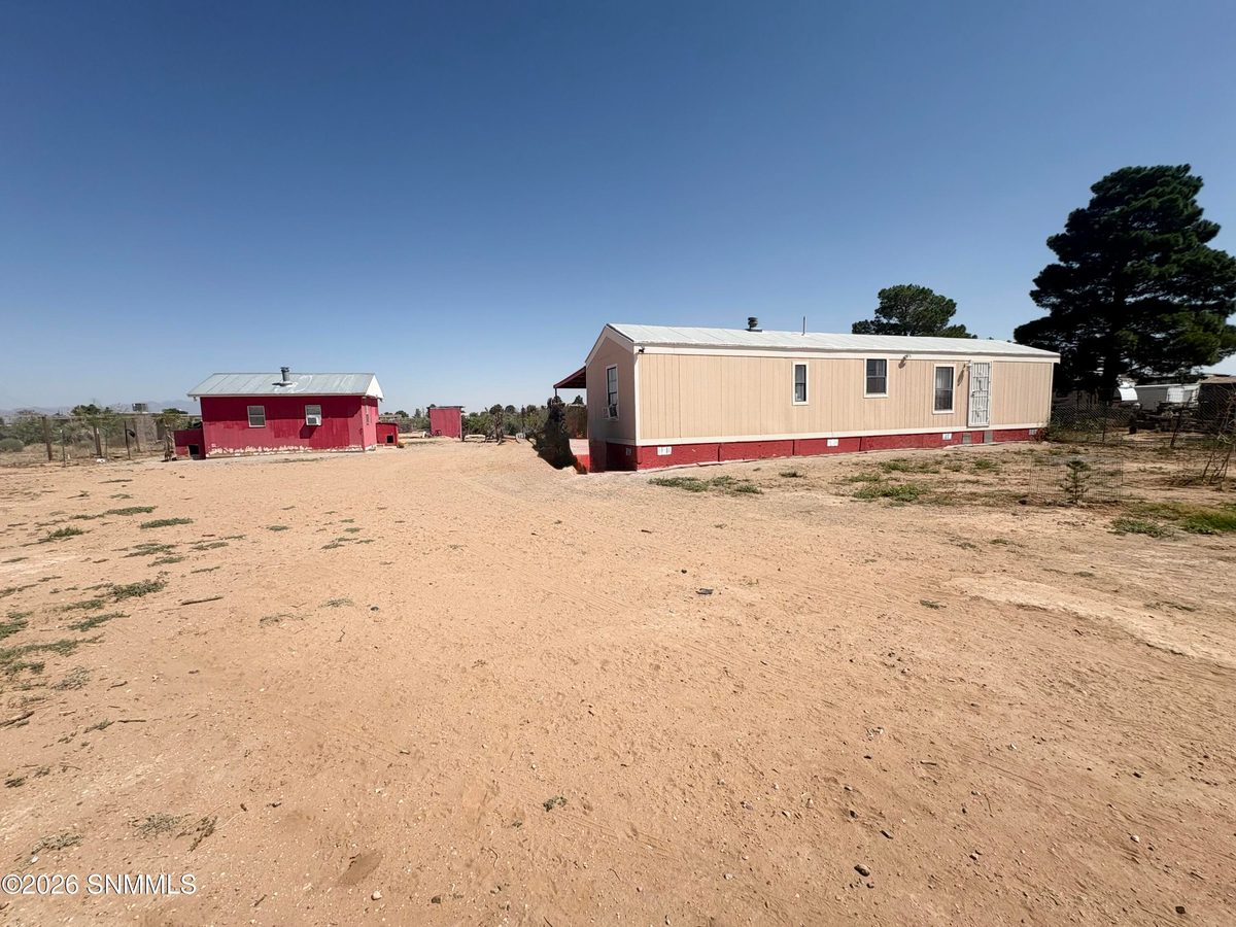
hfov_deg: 102.1
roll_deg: +1.1
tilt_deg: -5.3
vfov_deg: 85.7
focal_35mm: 14
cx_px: 618
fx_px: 500
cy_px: 464
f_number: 2.2
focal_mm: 2.22
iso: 50
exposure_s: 1/3390
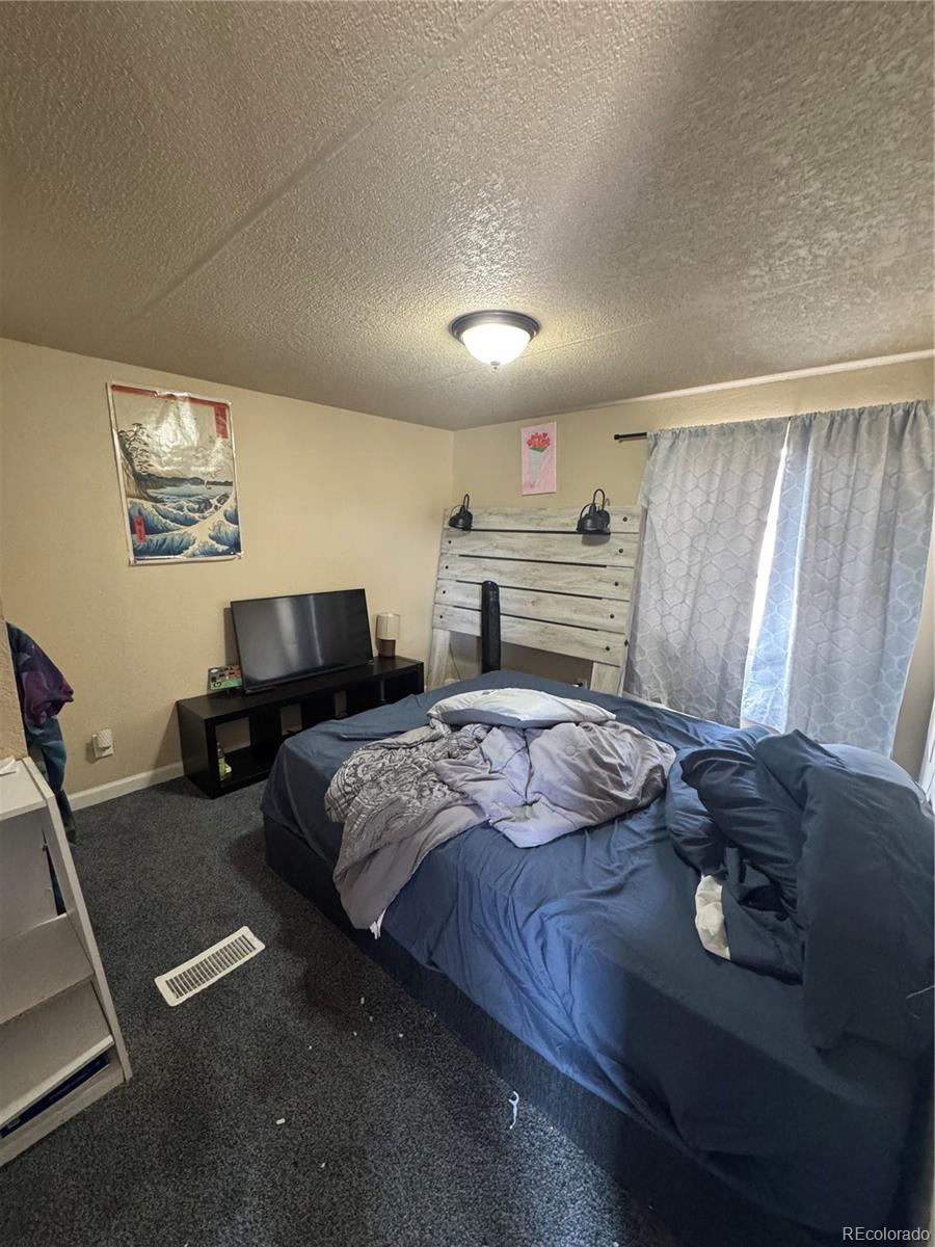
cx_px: 468
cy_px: 624
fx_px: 504
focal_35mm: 14
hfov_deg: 85.7
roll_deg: -0.7
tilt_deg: -10.8
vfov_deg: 102.1
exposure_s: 1/60
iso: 800
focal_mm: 2.22
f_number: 2.2
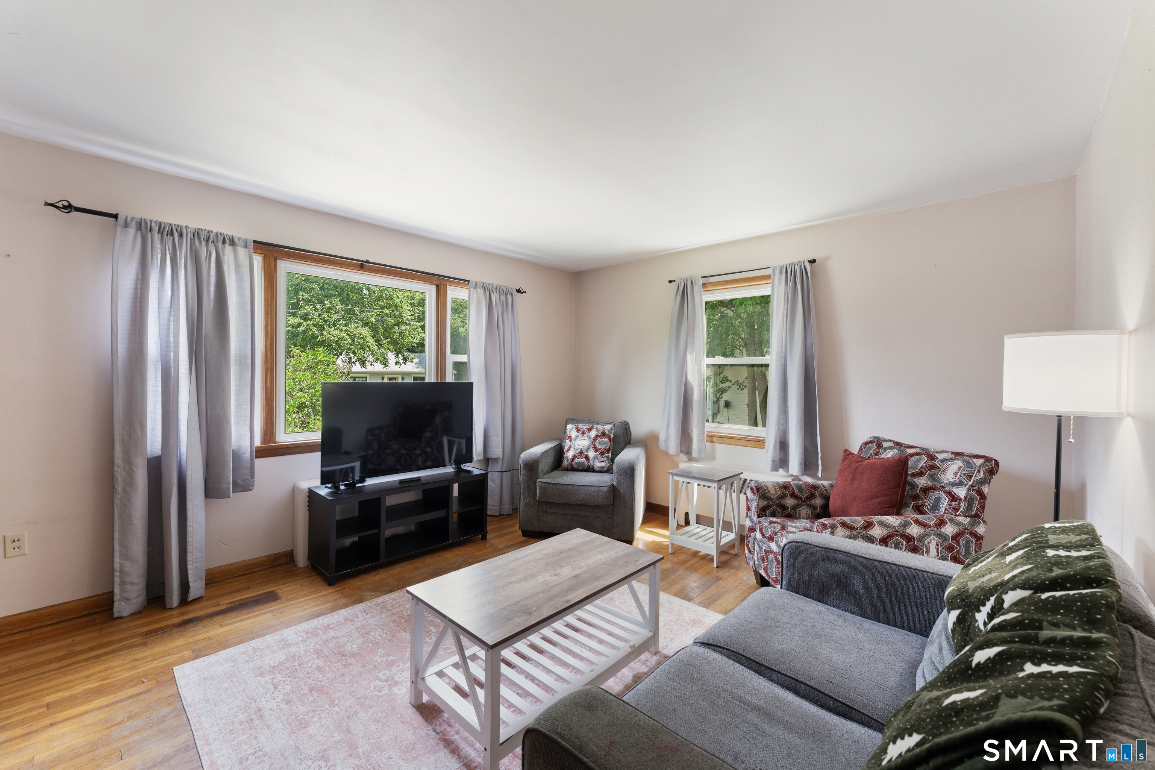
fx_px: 449
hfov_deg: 104.3
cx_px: 578
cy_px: 385
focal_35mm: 14
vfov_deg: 81.2
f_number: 8
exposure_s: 1/5
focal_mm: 14
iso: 800
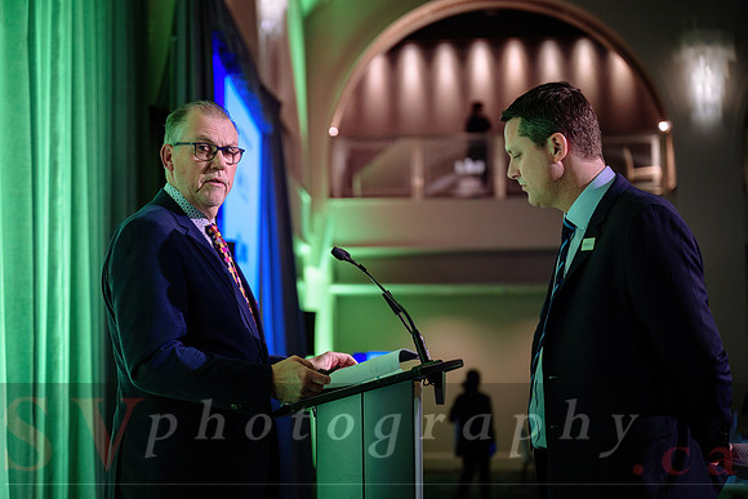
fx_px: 1518
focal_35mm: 73
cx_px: 358
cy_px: 260
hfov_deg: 27.7
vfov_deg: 18.7
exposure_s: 1/100
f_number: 2.8
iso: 800
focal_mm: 70
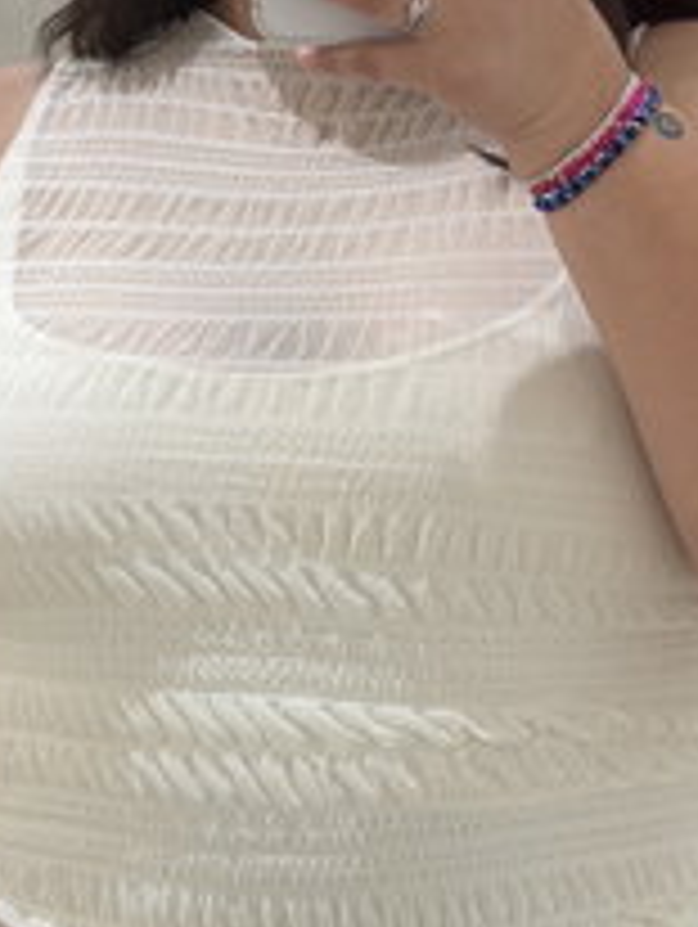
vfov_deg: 15.8
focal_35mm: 124
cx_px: 266
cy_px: 259
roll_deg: +0.1
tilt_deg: -19.3
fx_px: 3327
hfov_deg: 12.0
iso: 64
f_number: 1.78
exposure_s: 1/50
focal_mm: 6.76
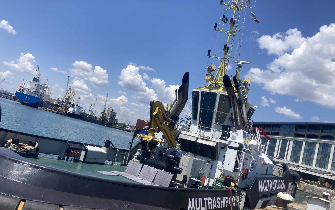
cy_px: 107
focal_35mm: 30
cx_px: 169
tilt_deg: +8.1
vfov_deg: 41.8
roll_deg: -15.9
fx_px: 274
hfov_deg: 62.9
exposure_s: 1/2667
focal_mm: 3.99
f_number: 1.8
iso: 20
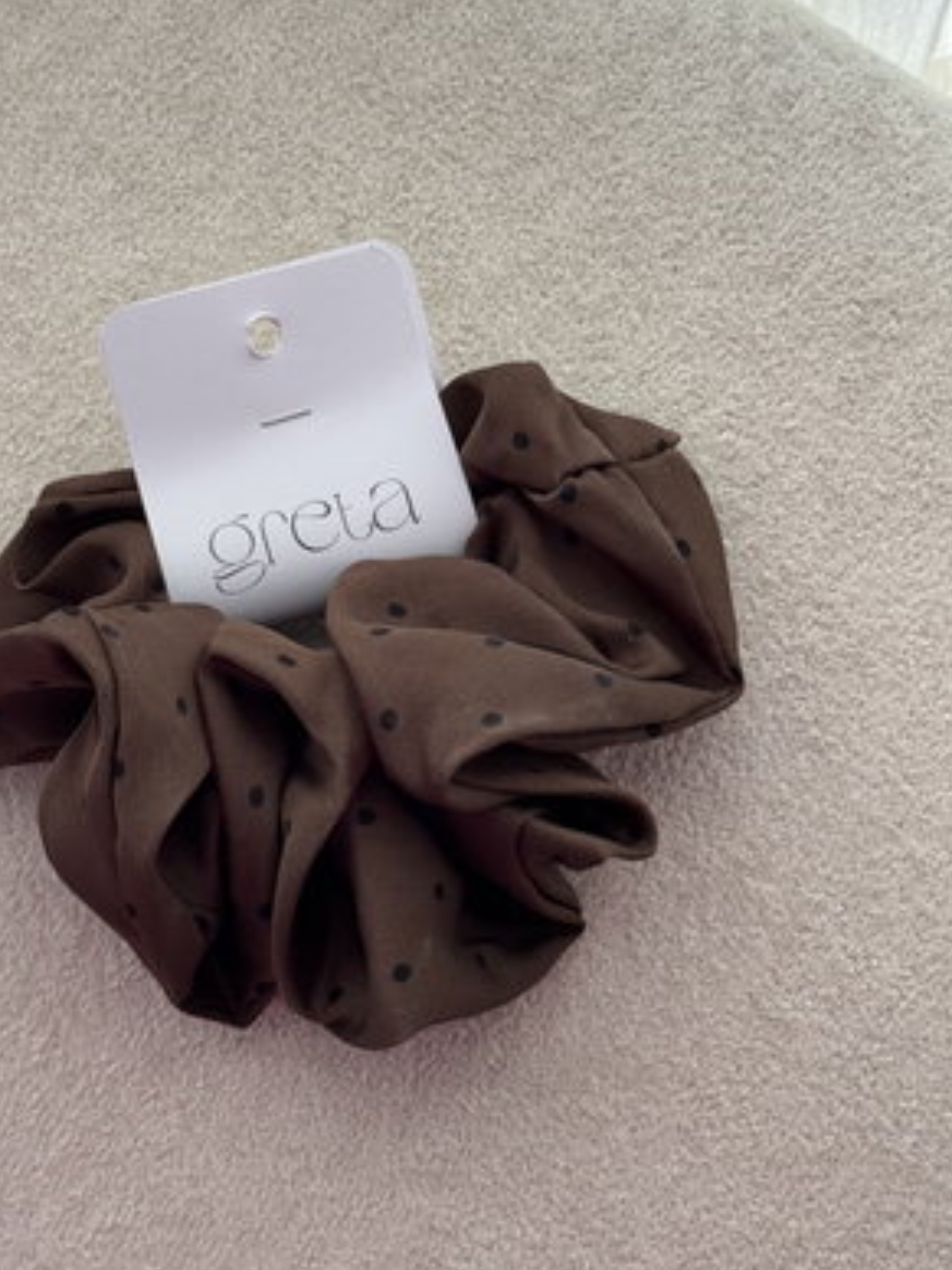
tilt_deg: -75.6
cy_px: 571
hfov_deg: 22.2
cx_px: 376
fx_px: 2420
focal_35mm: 66
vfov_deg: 29.4
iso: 64
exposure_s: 1/124
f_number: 1.78
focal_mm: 6.76
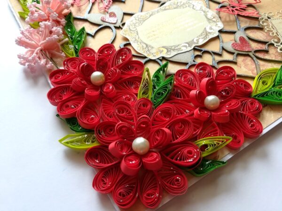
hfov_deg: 67.3
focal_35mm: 26
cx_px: 141
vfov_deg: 53.1
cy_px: 106
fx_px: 212
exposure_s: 1/100
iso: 80
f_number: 2.2
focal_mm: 3.83
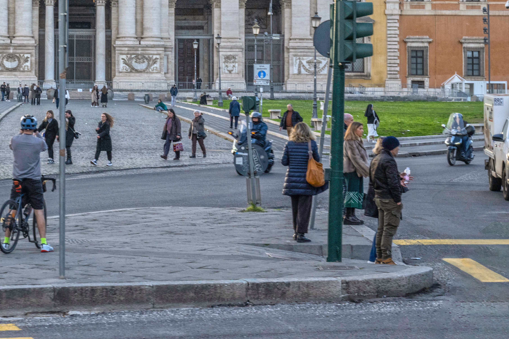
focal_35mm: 105
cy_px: -47
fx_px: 1484
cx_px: 43
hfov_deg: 19.1
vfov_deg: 12.8
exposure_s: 1/320
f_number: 9
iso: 320
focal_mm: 46
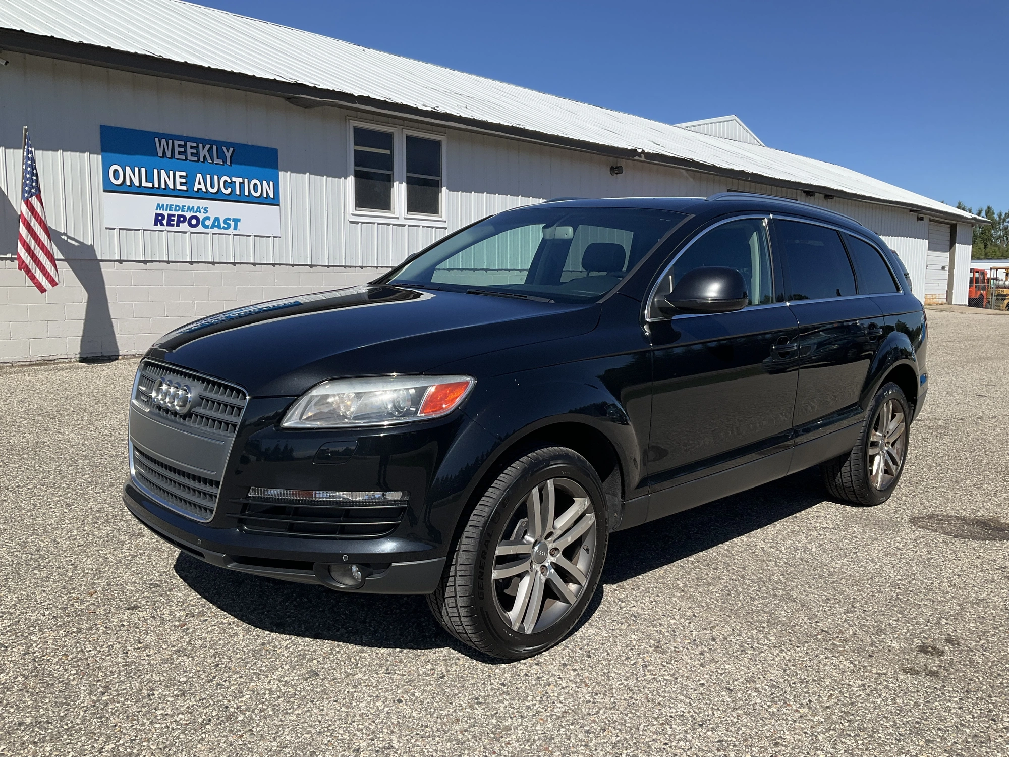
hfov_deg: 61.7
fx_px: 845
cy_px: 378
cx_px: 504
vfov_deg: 48.2
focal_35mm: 29
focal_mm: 3
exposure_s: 1/2538
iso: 25
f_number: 1.8
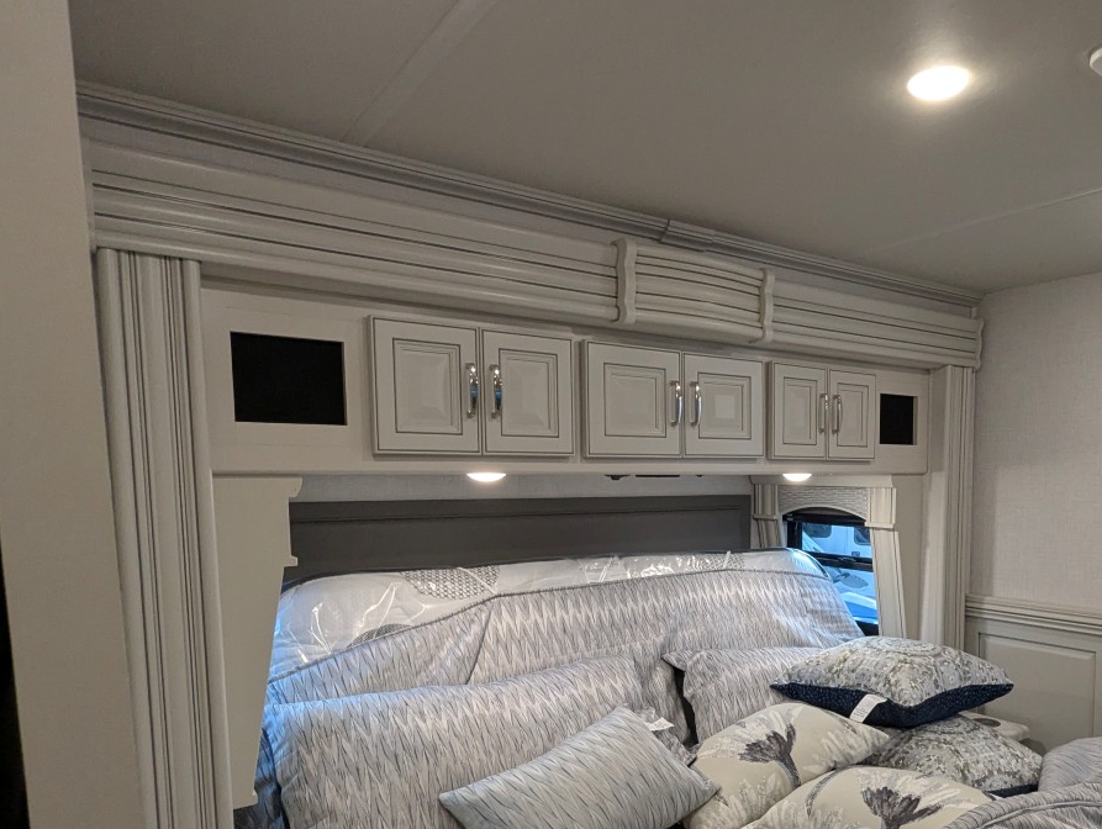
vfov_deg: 54.0
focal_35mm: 25
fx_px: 797
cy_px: 548
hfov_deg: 67.4
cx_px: 737
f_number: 2.2
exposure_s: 1/126
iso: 297
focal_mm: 2.35
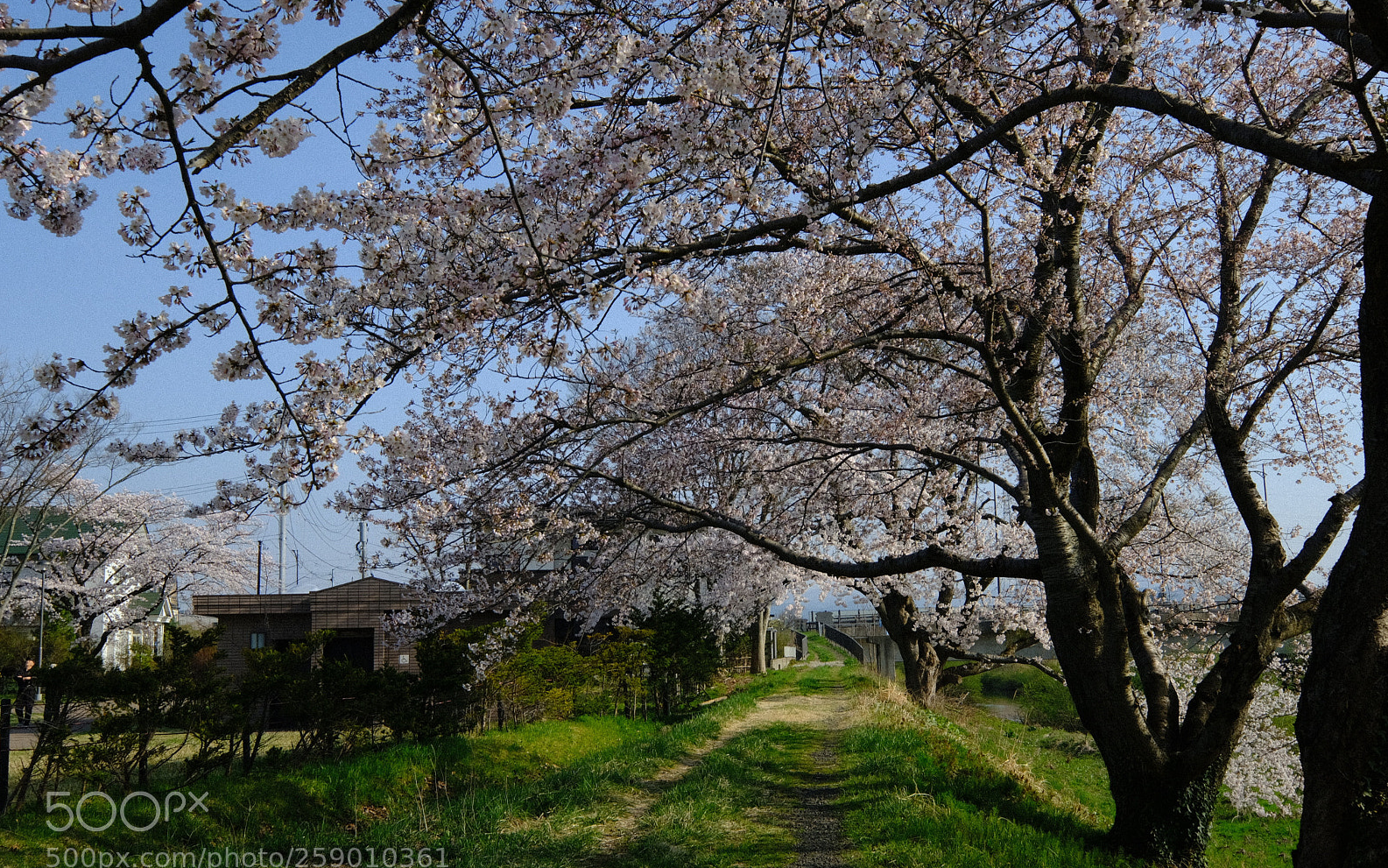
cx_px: 692
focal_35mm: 37
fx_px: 1400
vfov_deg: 34.4
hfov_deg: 52.7
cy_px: 461
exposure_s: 1/240
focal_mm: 24
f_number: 10
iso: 200
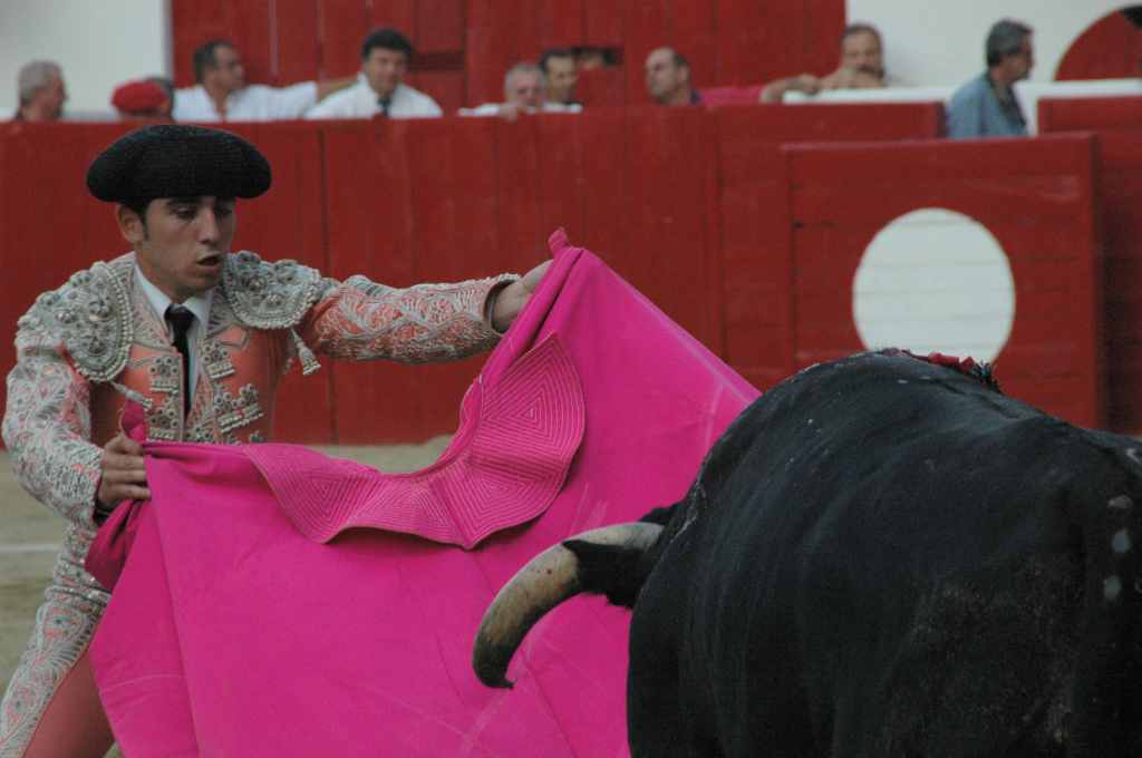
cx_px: 571
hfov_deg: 6.9
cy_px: 379
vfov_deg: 4.6
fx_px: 9505
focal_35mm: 300
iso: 1250
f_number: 9
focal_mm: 200
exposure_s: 1/400
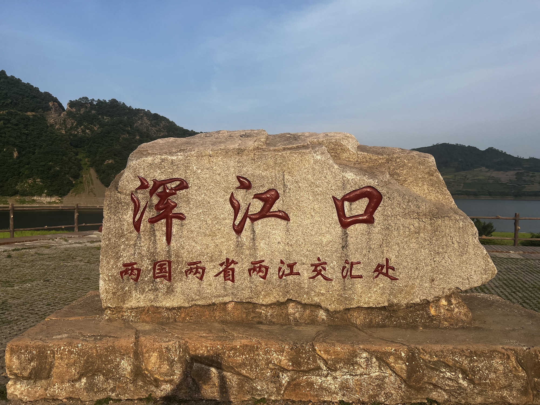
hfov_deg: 67.3
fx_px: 406
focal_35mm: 26
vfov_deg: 53.1
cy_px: 202
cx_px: 270
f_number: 1.5
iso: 50
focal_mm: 5.7
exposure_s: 1/4274
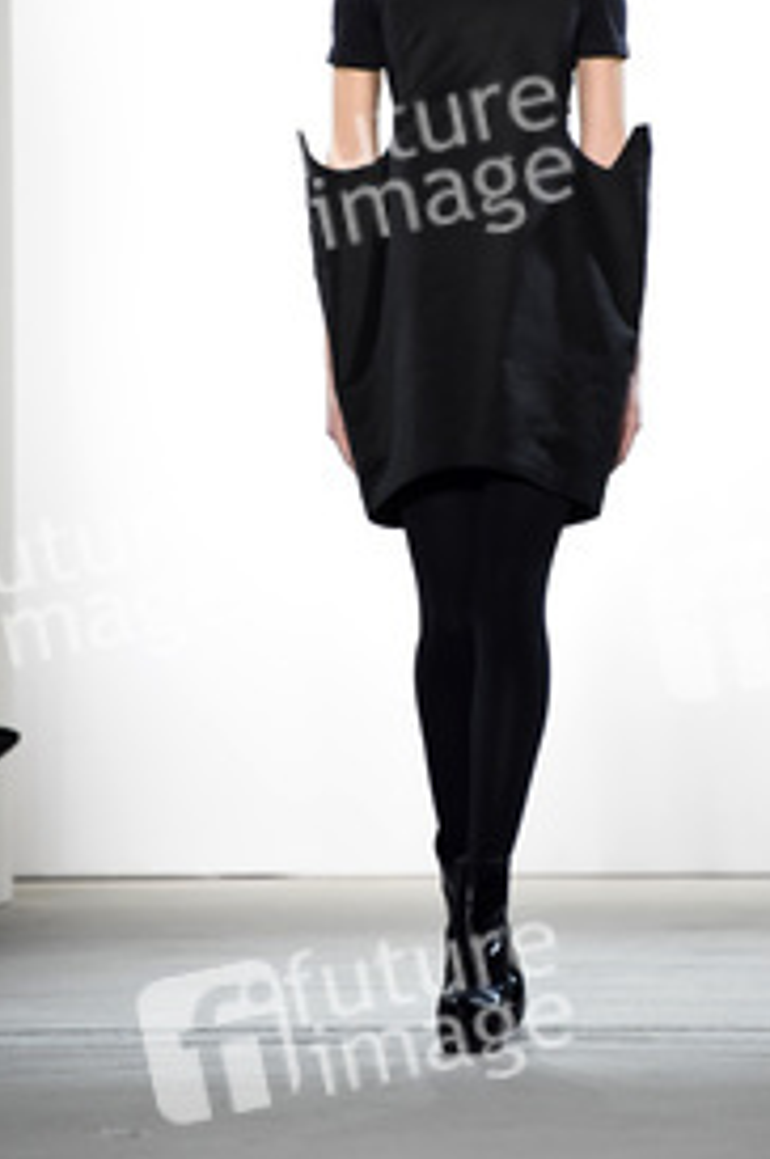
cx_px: 478
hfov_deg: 3.1
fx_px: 14087
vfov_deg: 4.7
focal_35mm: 438
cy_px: 389
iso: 4000
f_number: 5.6
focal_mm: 300
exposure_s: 1/250
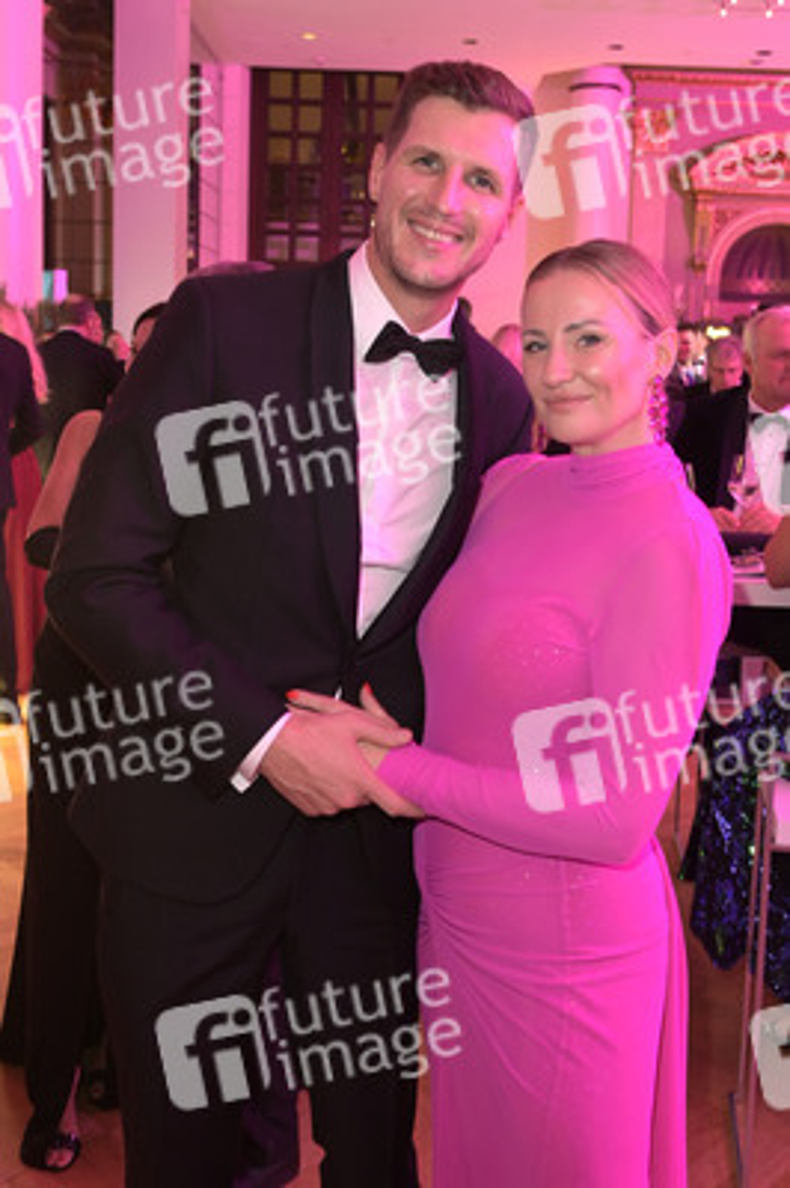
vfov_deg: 58.8
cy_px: 594
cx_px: 395
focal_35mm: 32
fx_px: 1055
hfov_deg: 41.0
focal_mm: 32
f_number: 5.6
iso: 2500
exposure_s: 1/40
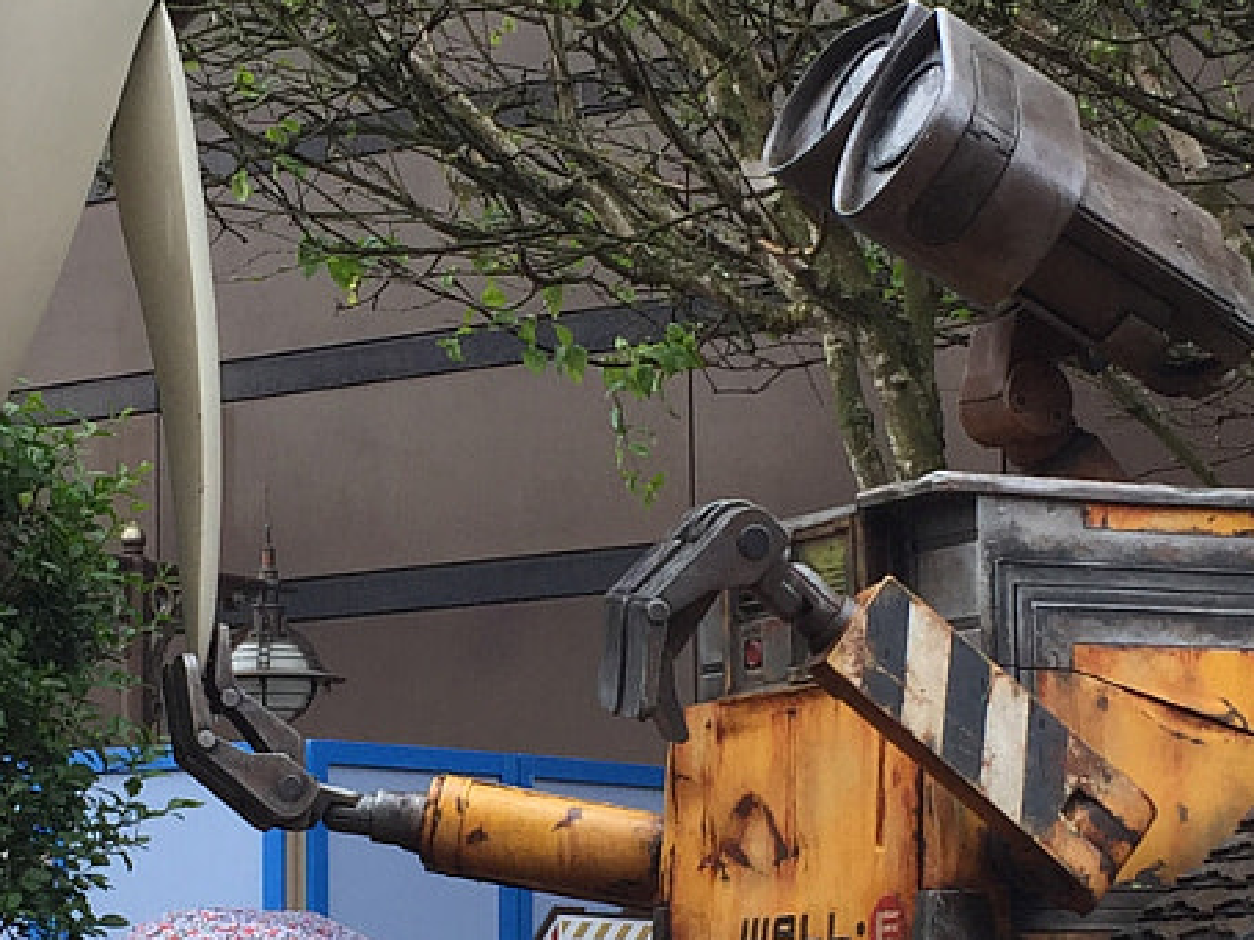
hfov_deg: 19.2
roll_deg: +0.2
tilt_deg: +6.7
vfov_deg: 14.5
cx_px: 408
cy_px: 678
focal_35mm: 102
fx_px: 3694
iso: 32
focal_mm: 4.15
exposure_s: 1/316
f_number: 2.2
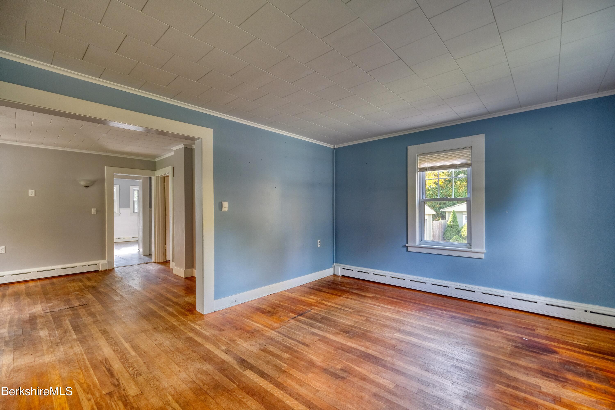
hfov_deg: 100.4
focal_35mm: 15
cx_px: 308
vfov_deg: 77.3
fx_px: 256
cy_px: 205
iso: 800
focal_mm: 10
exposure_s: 1/3.2
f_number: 4
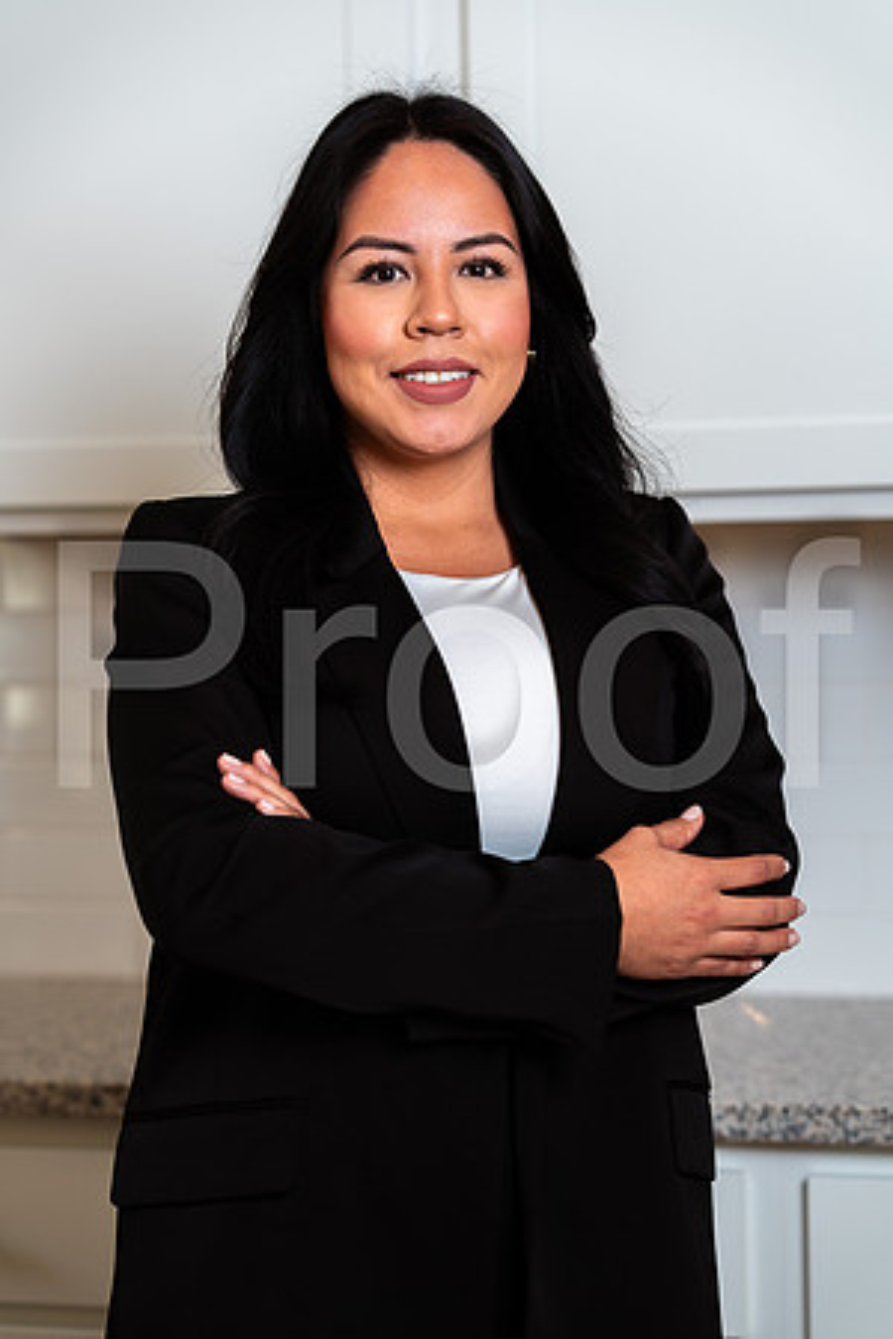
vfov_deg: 23.9
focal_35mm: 85
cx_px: 446
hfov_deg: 16.1
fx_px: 3162
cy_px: 670
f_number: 2.8
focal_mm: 85
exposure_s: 1/160
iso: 50
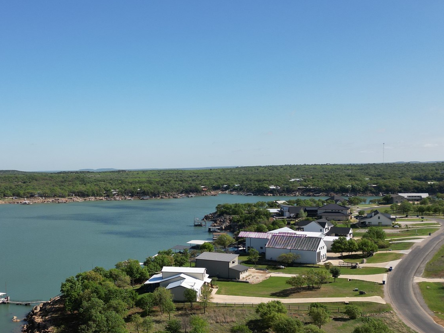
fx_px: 564
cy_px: 214
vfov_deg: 32.7
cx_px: 120
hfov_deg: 41.9
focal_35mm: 44
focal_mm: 6.72
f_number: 1.7
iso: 100
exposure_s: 1/90
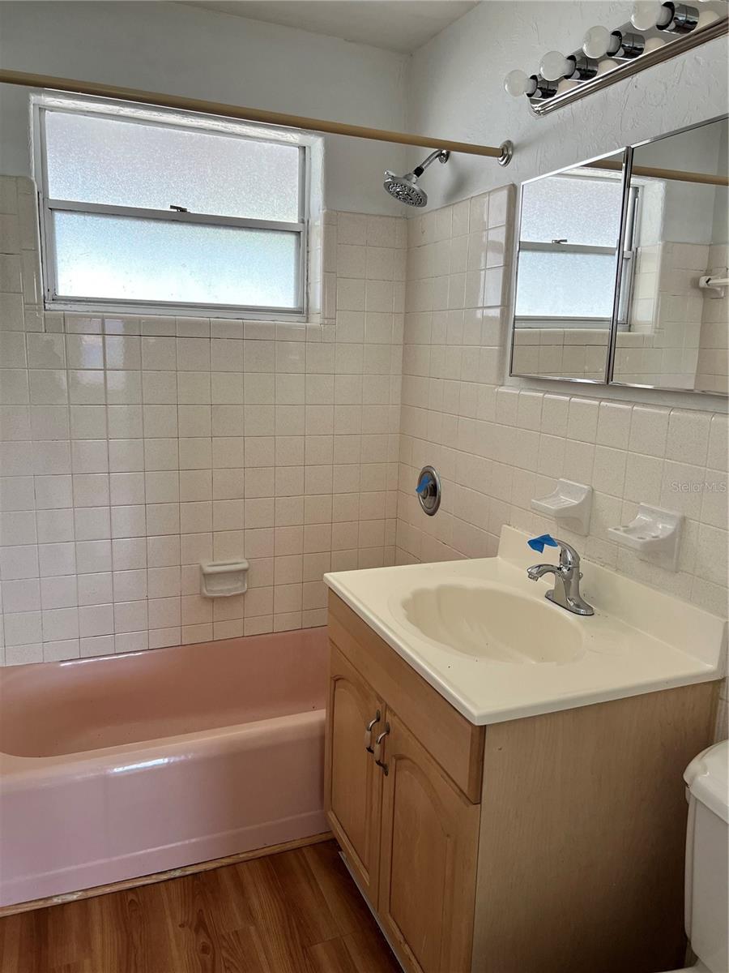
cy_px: 486
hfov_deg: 53.1
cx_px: 364
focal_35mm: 26
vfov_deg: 67.3
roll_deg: -1.0
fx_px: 730
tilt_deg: -9.9
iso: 125
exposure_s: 1/116
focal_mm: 5.7
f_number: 1.5
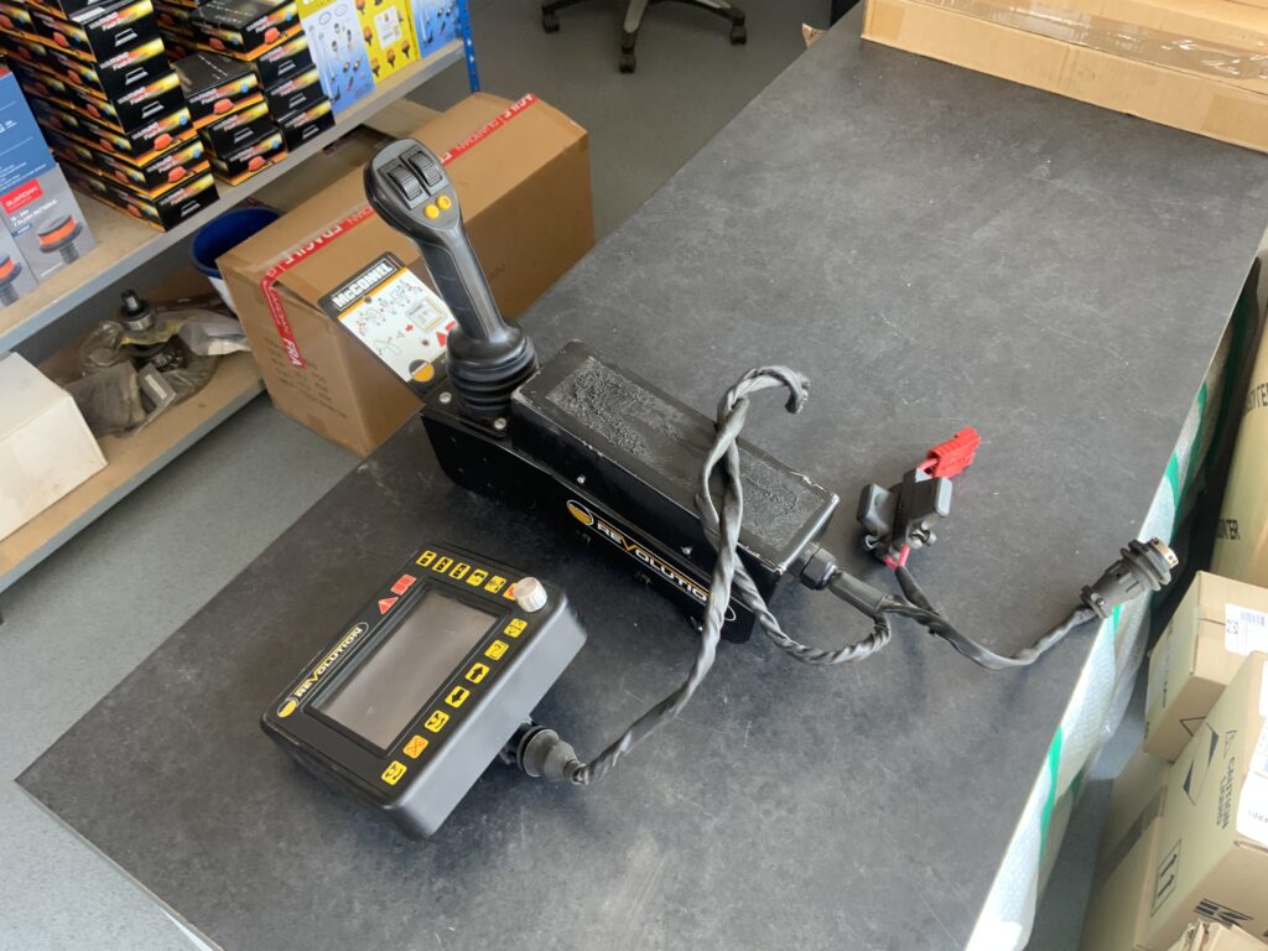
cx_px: 634
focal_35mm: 29
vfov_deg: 48.2
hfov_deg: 61.7
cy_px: 476
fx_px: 1062
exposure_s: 1/70
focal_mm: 3
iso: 64
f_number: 1.8
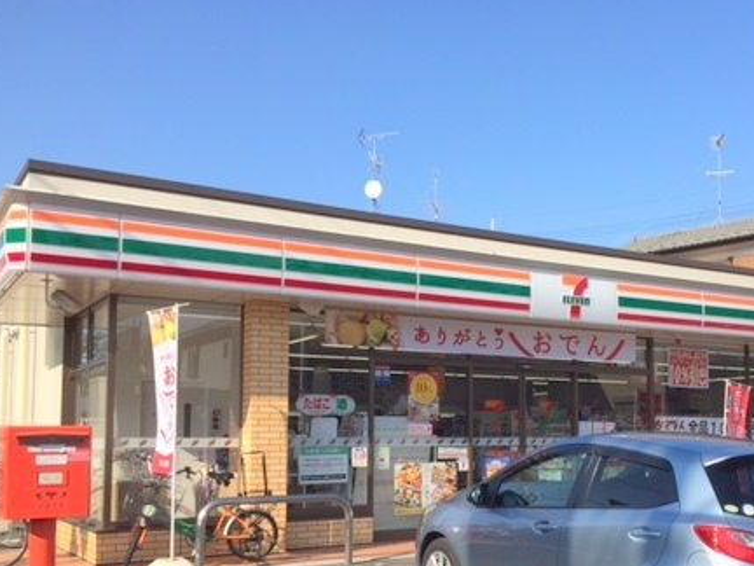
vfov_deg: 33.4
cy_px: 358
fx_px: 937
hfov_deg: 42.8
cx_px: 546
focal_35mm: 43
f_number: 2.2
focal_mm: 4.15
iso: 32
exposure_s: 1/1464
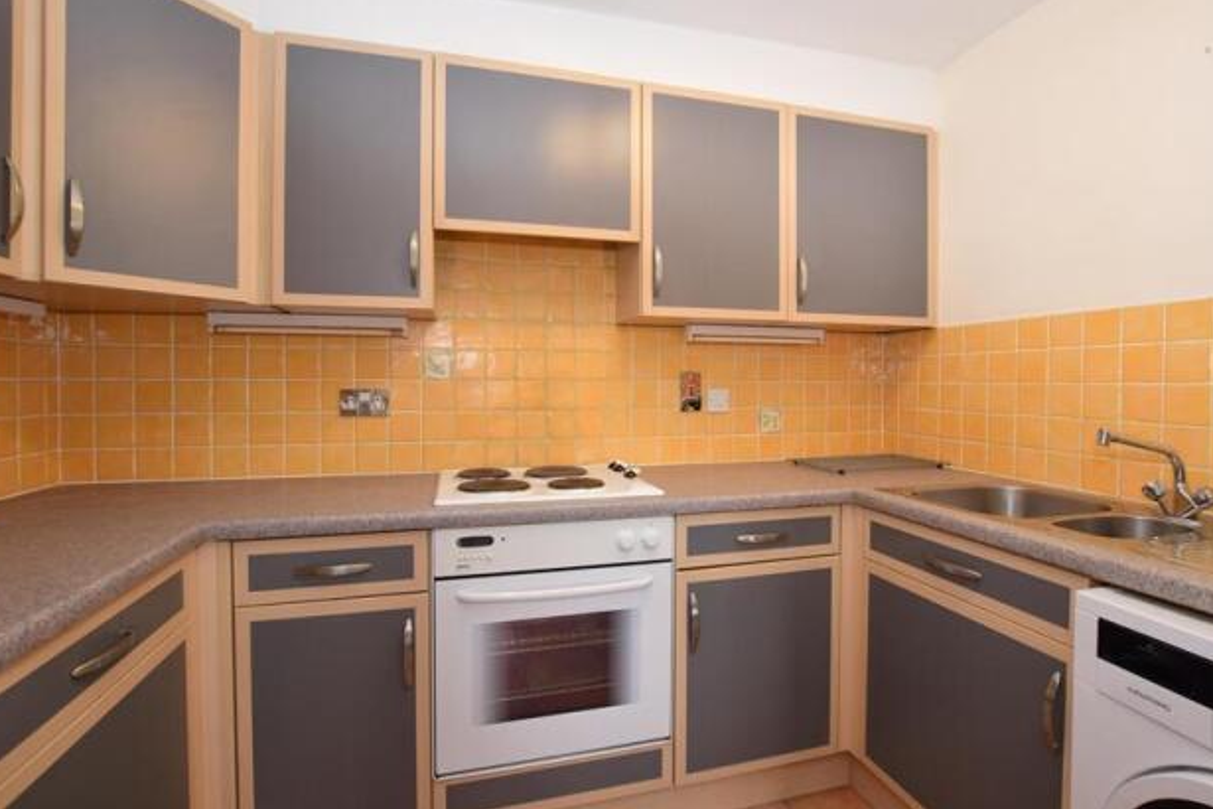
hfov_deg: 96.7
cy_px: 390
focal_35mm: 16
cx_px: 621
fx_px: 539
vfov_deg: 73.7
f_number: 7.1
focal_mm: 10
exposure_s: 1/20
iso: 400
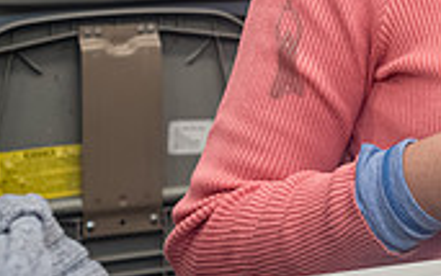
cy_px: -97
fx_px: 1671
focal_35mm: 139
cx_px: 542
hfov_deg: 14.5
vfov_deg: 9.3
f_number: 4.5
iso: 2500
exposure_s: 1/320
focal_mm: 35
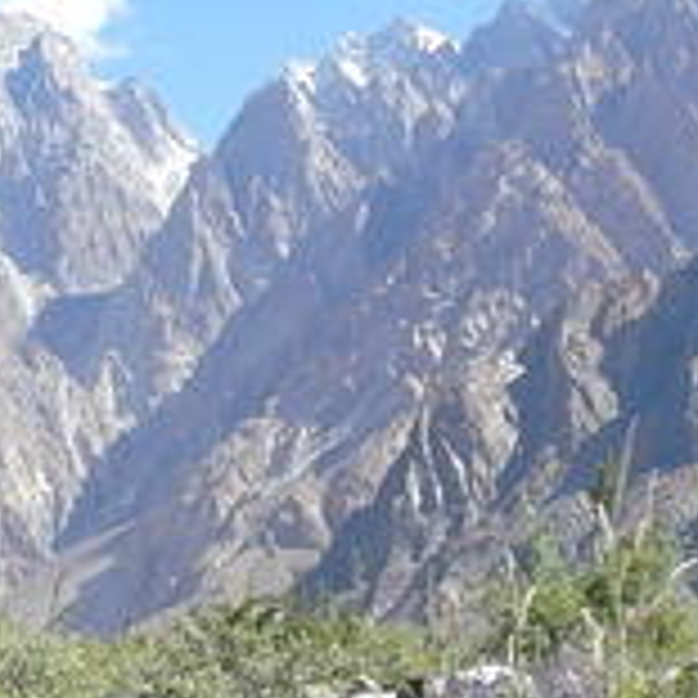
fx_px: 2418
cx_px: 315
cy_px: 428
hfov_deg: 16.4
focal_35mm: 106
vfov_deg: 16.4
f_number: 8
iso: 100
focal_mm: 4.7
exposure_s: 1/125
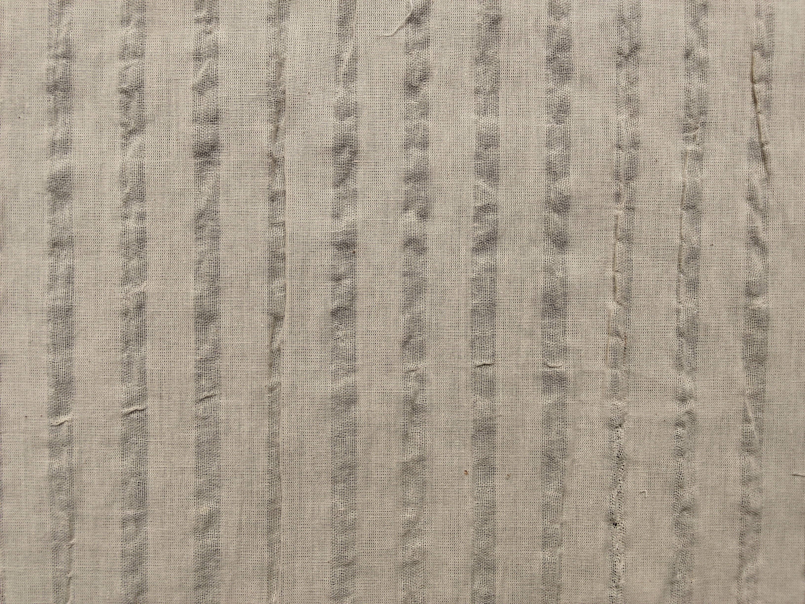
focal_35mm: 26
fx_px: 605
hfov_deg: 67.3
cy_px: 302
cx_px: 402
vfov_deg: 53.1
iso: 80
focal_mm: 2.78
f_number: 2
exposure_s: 1/100
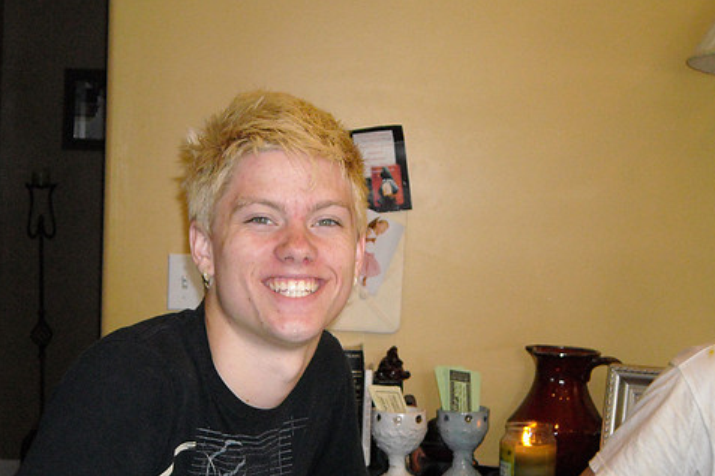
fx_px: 1708
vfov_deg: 15.9
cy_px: 312
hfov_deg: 23.6
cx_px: 309
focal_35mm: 86
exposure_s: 1/125
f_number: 3.7
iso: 400
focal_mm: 11.02
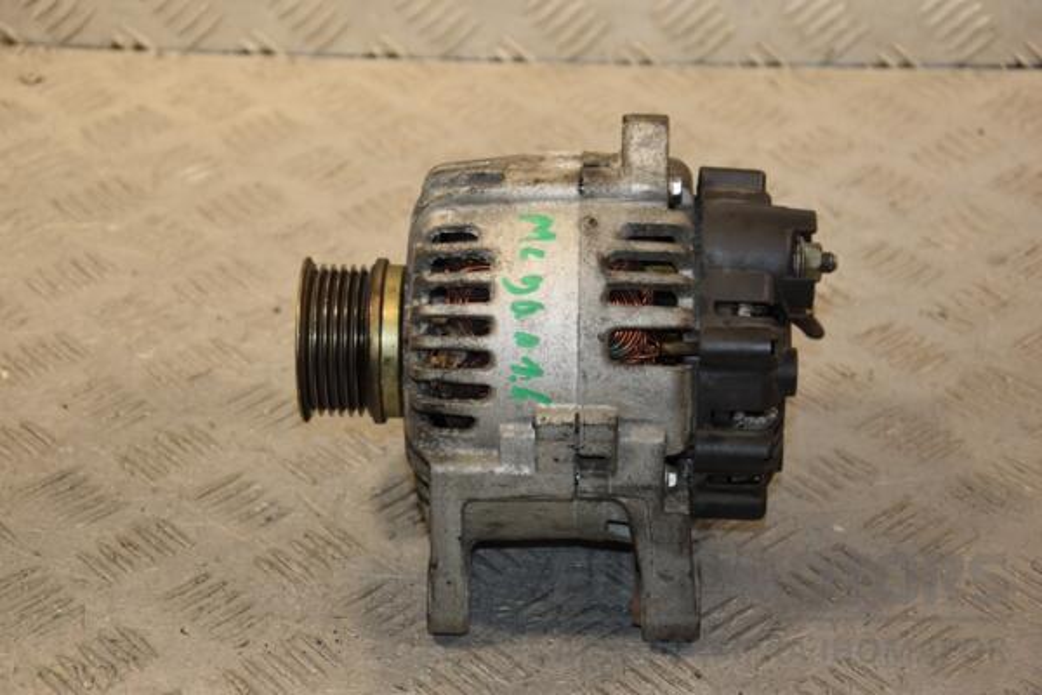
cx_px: 521
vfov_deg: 14.7
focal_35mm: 93
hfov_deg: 21.9
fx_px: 2692
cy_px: 348
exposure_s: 1/200
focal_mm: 62
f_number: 5.6
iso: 800
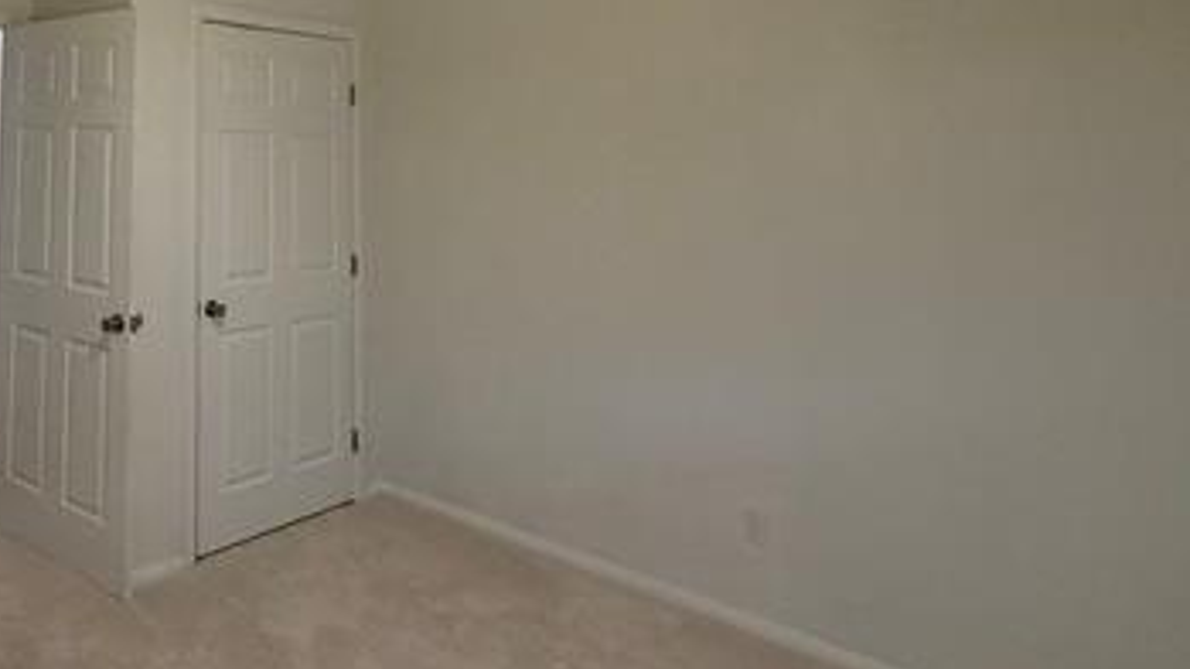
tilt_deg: +4.7
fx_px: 883
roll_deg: -1.6
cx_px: 164
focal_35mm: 28
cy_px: 79
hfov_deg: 59.8
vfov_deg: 38.8
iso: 250
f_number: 2.2
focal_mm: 2.22
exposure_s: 1/60
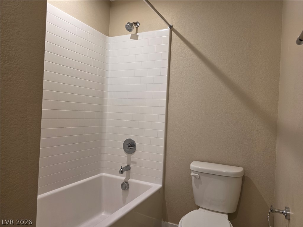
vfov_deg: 58.9
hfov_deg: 73.9
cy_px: 114
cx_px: 152
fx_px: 201
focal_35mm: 23
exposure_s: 1/120
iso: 160
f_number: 1.7
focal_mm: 6.3
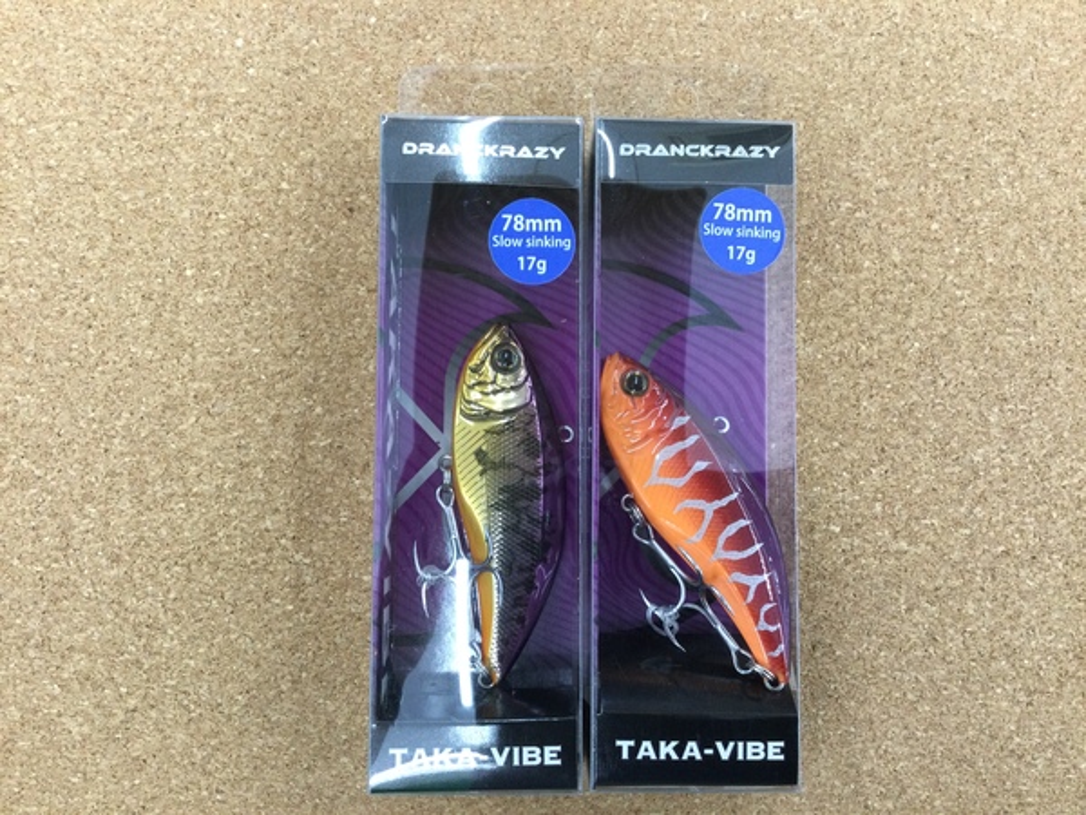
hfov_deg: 58.4
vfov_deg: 45.4
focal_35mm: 31
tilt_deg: -83.9
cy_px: 408
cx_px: 543
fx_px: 973
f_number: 2.4
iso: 80
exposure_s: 1/30
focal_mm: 3.3
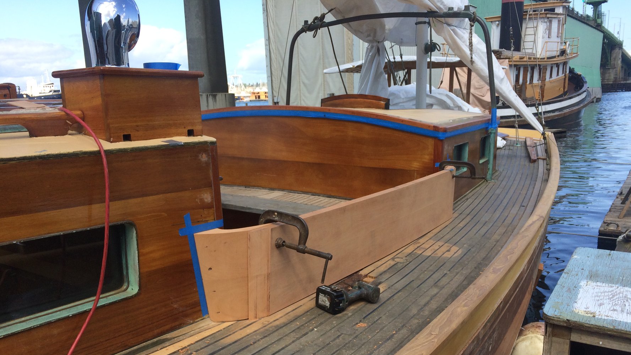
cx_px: 314
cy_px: 239
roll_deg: +0.9
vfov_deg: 36.3
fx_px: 535
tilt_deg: -15.1
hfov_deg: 61.0
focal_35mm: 32
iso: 32
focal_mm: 4.15
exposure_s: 1/820
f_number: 2.2
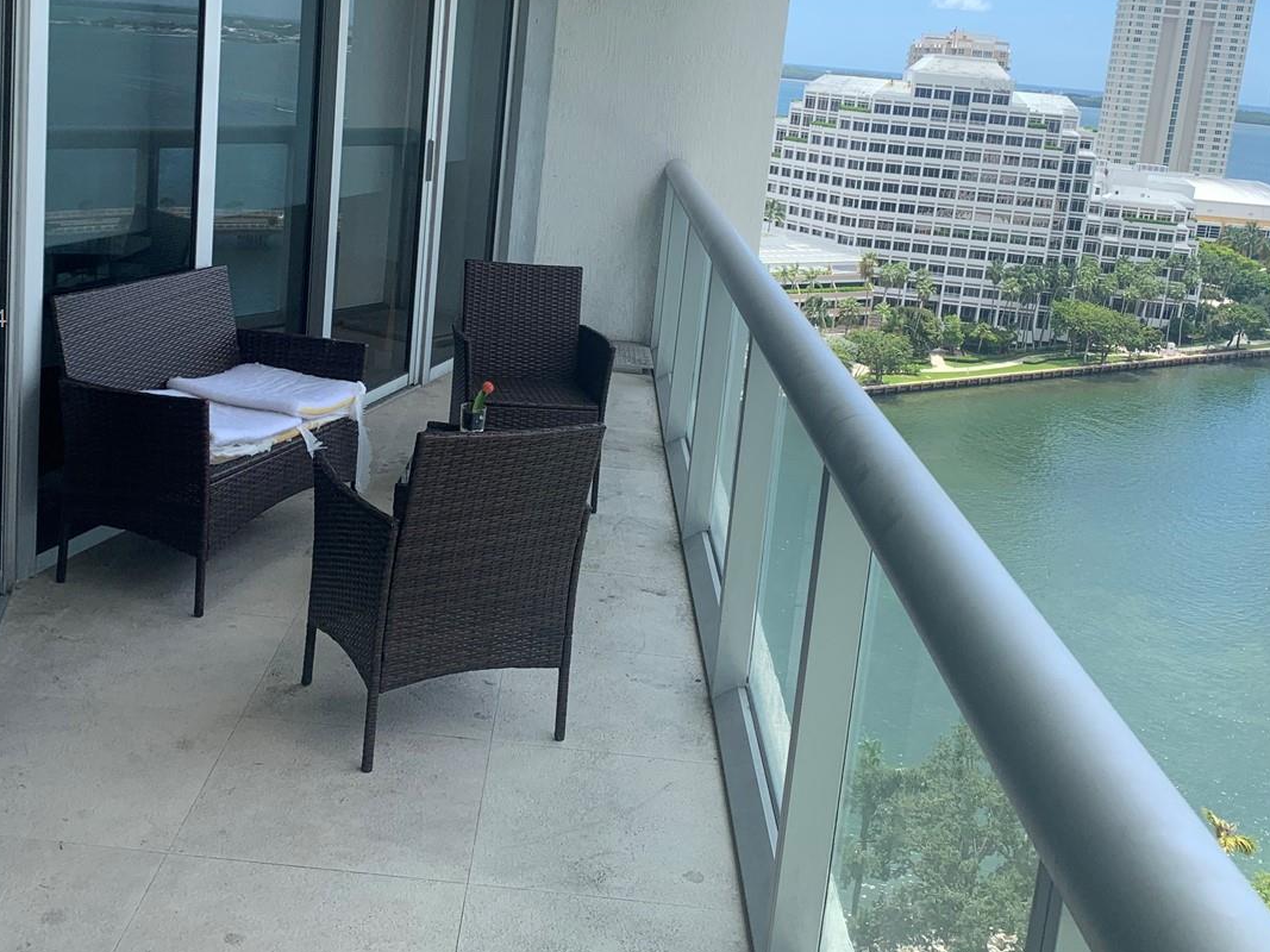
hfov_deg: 47.8
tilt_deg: -11.5
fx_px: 1431
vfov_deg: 36.5
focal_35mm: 39
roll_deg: -5.1
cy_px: 321
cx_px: 578
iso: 25
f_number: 1.8
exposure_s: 1/1124
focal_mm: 4.25
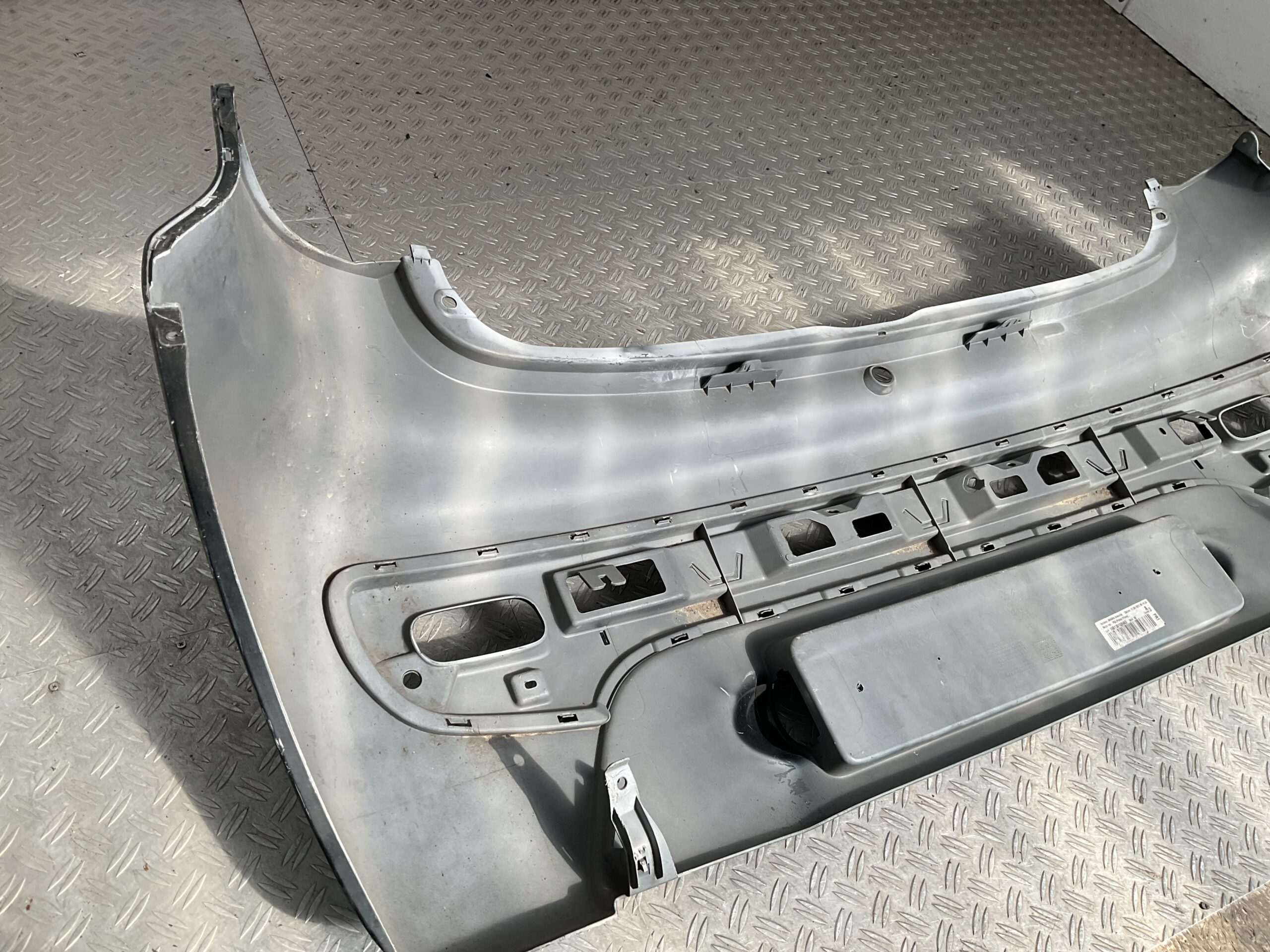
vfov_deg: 48.2
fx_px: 1064
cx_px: 635
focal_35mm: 29
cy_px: 476
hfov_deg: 61.7
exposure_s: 1/478
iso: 16
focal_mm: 3
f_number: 1.8
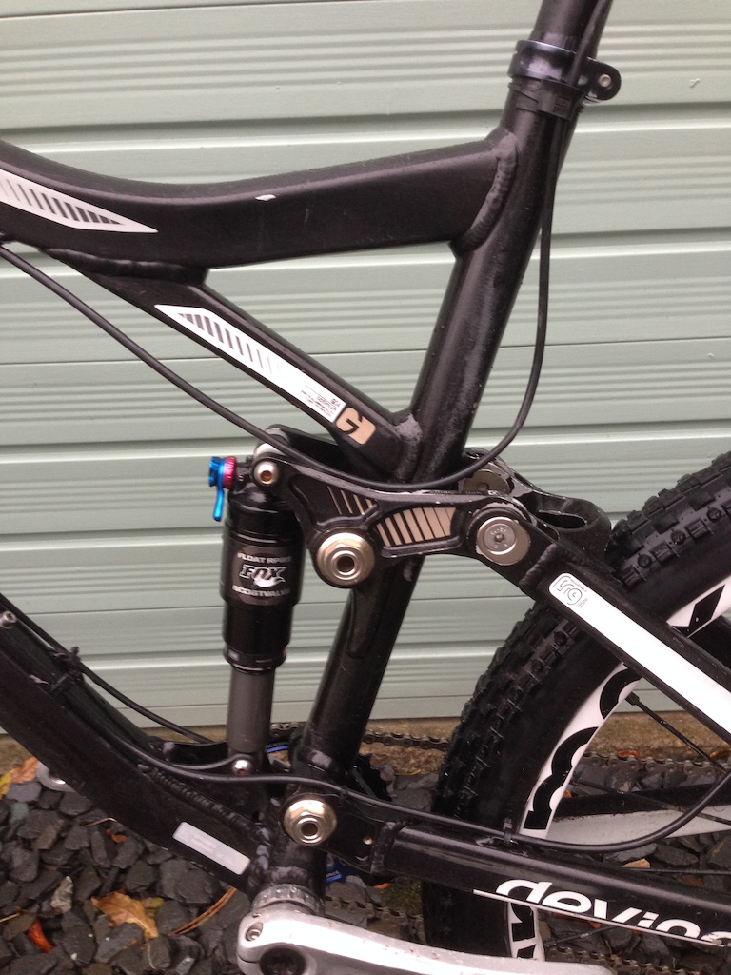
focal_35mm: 33
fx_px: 929
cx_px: 366
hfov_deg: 42.9
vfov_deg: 55.4
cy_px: 488
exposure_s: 1/20
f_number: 2.4
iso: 125
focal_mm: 4.12
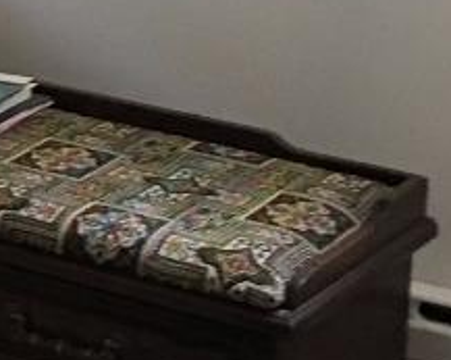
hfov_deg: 9.6
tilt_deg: -11.6
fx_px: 2506
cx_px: -455
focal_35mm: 188
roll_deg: +0.6
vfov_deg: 8.1
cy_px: -135
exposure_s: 1/30
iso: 125
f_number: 2.2
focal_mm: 4.15
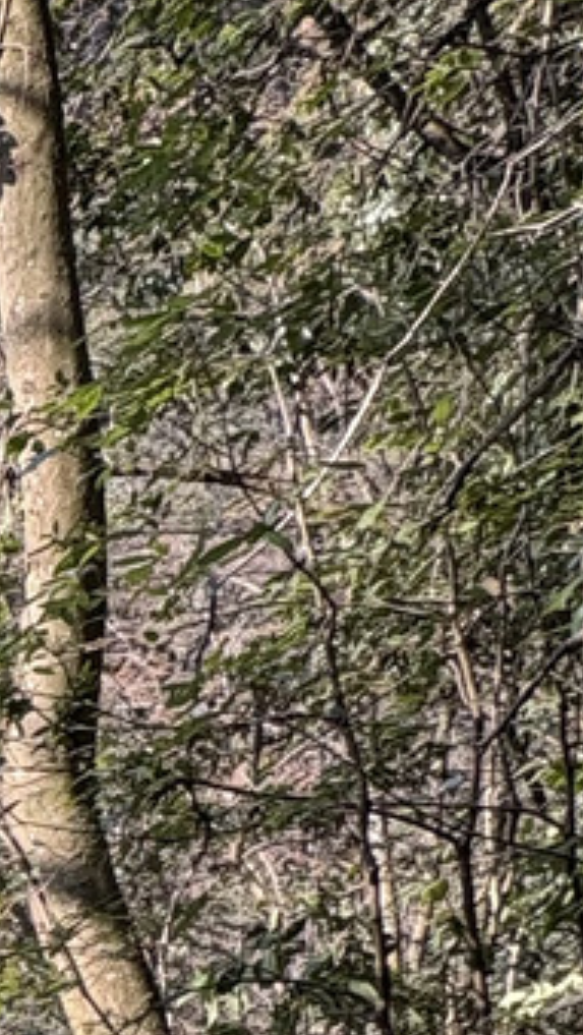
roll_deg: +0.4
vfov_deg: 26.7
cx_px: -1187
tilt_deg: -6.0
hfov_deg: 10.9
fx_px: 1976
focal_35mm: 72
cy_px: 1175
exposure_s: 1/235
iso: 64
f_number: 2.2
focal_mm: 2.22
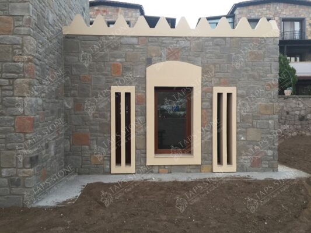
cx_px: 156
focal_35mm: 29
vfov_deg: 48.2
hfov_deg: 61.6
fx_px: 261
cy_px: 116
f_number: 2.2
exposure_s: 1/33
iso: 125
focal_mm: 4.15
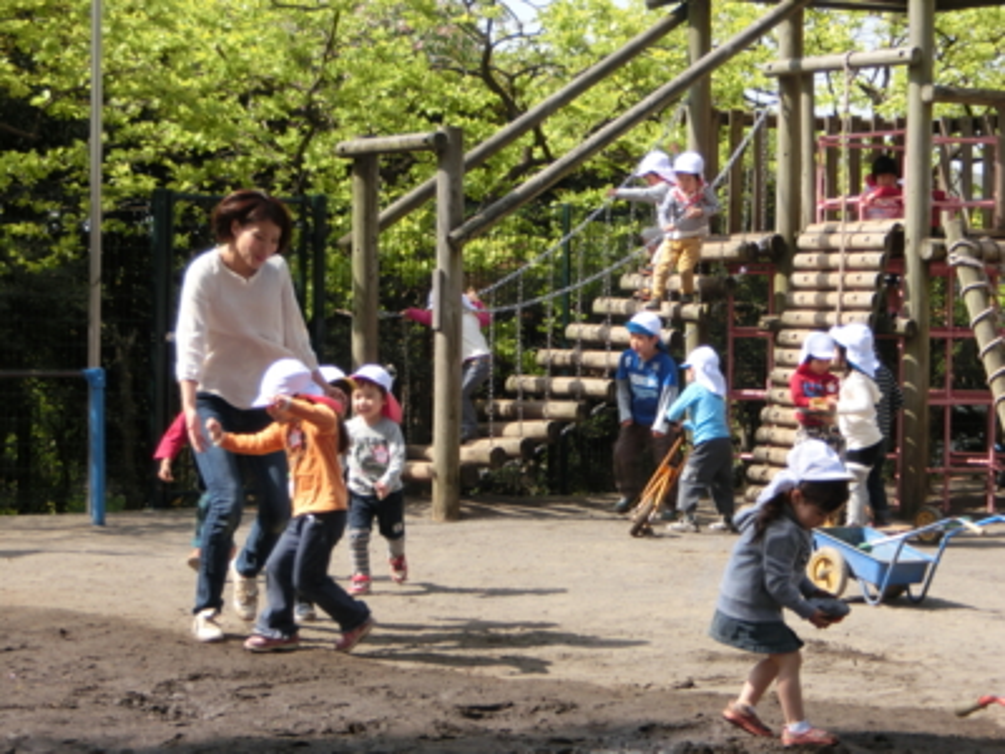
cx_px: 502
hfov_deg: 22.8
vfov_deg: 17.2
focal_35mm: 86
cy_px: 377
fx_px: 2497
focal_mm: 15.16
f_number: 5
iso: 80
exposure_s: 1/250
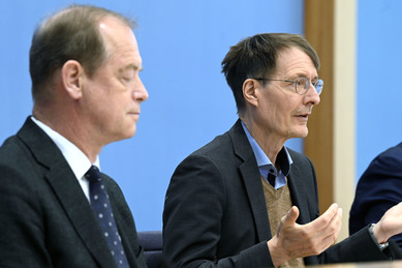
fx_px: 2266
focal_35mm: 203
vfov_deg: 6.8
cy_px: 124
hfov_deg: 10.1
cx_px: 217
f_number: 5.6
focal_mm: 175
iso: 4000
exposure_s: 1/400
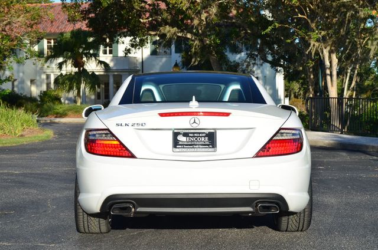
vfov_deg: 16.5
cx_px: 189
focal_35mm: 82
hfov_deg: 24.7
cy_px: 125
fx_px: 865
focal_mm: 55
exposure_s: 1/125
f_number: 11
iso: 110
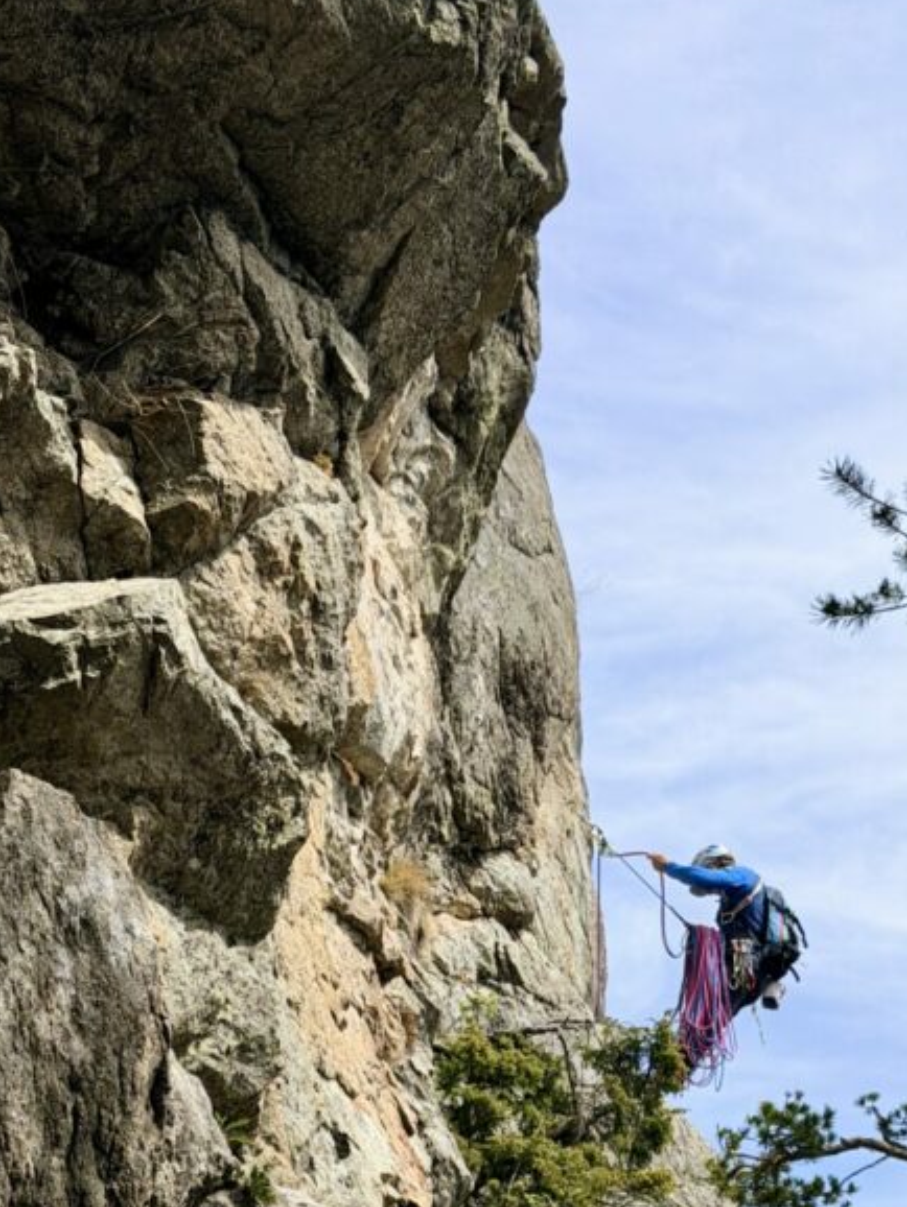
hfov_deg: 17.4
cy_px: 977
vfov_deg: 22.7
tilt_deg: +16.1
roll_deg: +1.8
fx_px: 2967
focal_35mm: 85
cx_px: 491
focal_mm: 6.76
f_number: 1.78
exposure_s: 1/5587
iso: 64
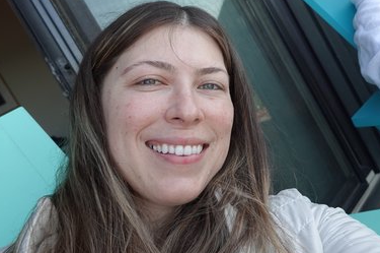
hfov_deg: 46.0
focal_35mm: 41
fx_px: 432
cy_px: 56
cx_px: 280
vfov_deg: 31.8
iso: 100
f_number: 2.8
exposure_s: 1/200
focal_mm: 9
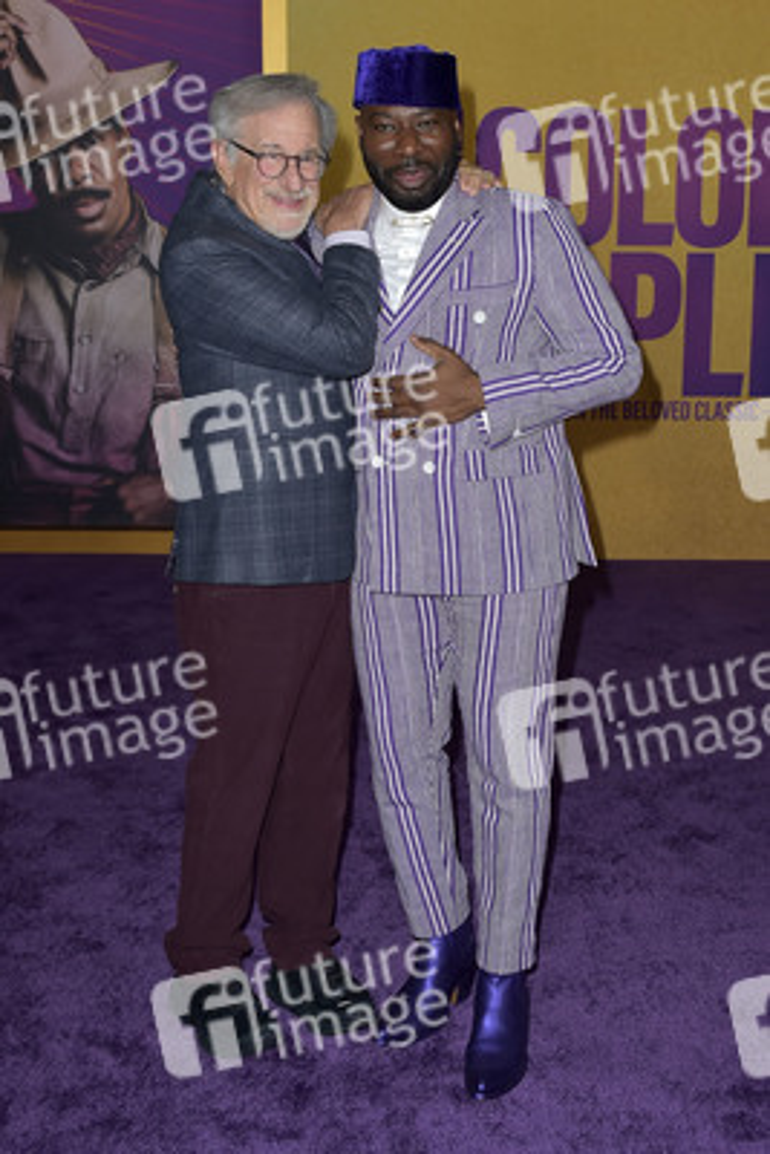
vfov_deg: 53.1
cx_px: 385
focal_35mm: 36
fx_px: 1154
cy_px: 577
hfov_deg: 36.9
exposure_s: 1/250
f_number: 6.3
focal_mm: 36
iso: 320
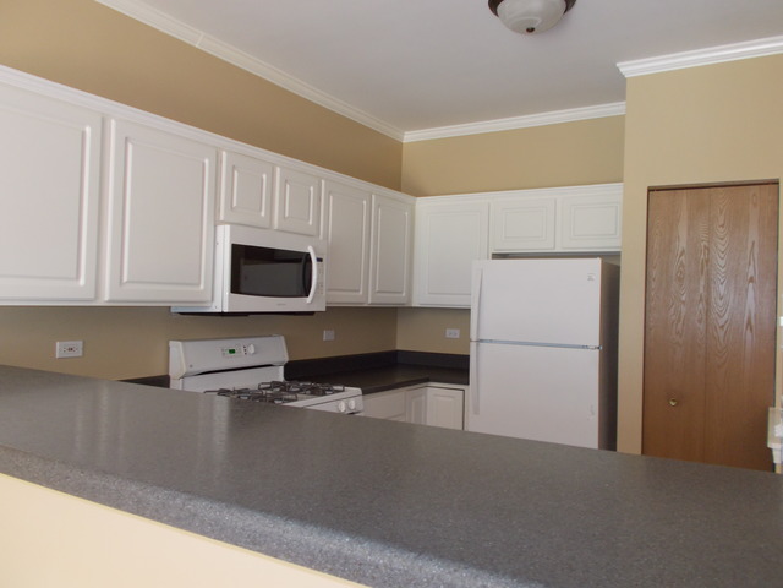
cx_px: 392
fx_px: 588
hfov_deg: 67.3
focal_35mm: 26
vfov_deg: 53.1
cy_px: 294
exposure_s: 1/25
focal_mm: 4.6
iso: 200
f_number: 3.2
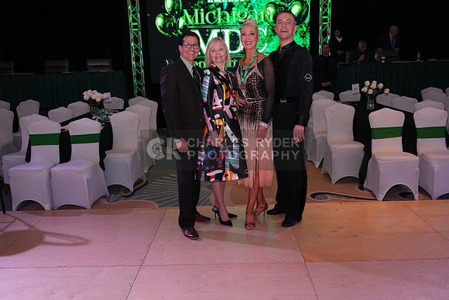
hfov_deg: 58.7
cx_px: 224
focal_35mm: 32
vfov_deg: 41.1
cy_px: 150
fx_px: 399
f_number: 7.1
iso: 2000
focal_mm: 32
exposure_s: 1/250
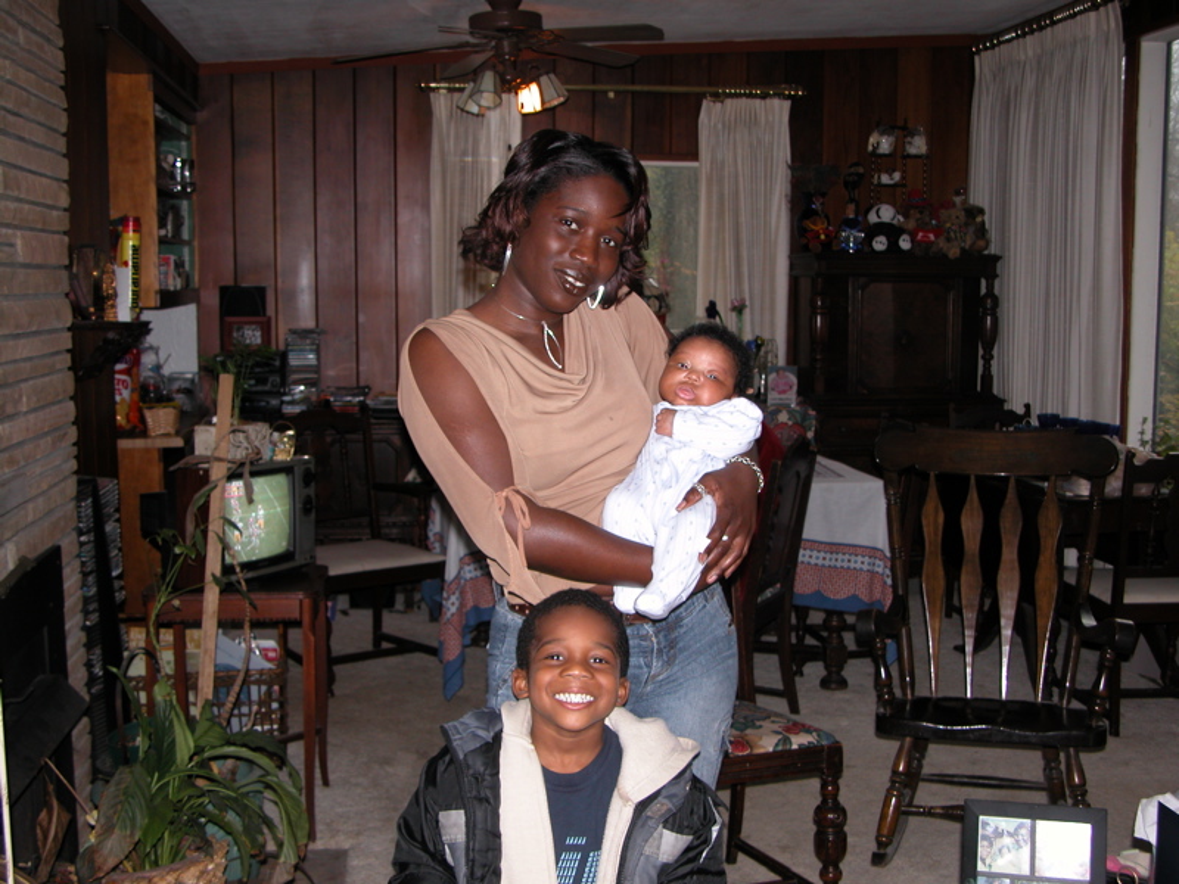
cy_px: 442
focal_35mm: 42
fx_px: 1430
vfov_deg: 34.3
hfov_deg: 44.8
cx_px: 590
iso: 100
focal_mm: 10.7
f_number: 2.9
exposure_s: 1/60
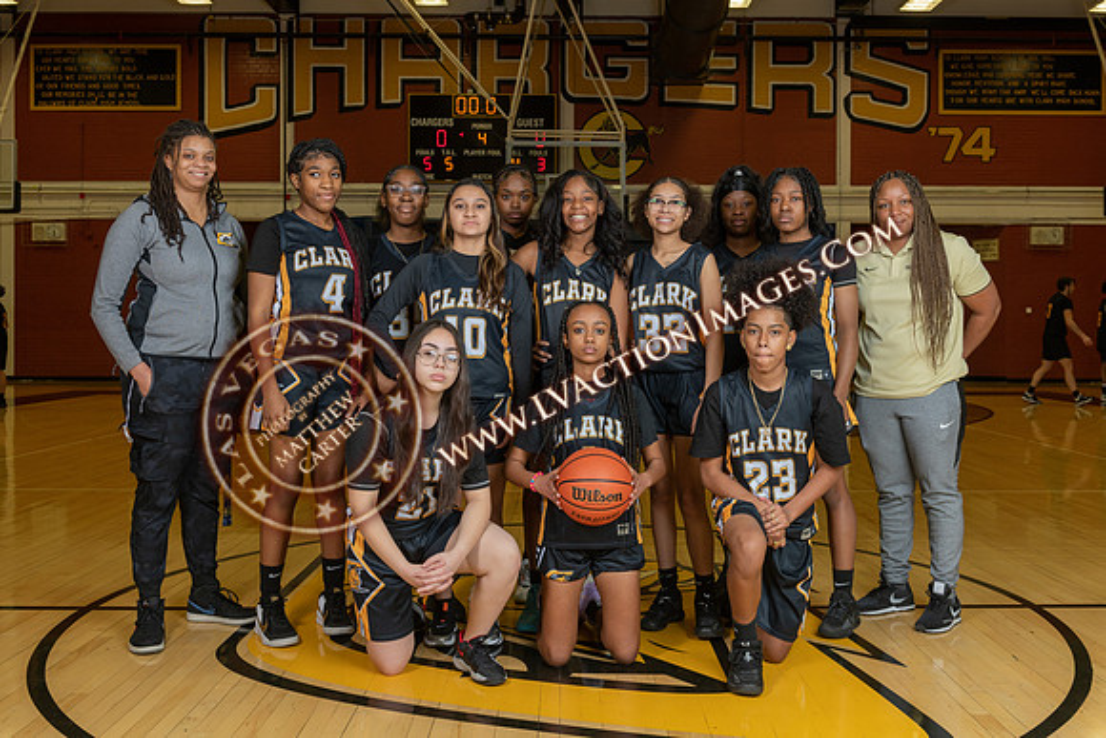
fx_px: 1094
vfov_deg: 37.3
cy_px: 351
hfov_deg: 53.6
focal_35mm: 36
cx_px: 579
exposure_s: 1/80
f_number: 7.1
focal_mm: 34
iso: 160
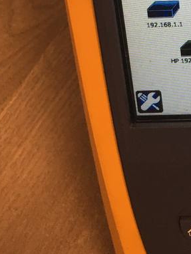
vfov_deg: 20.6
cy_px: -21
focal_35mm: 91
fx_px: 669
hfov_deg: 15.4
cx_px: 260
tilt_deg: -46.8
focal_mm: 4.15
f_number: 2.2
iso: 32
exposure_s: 1/33
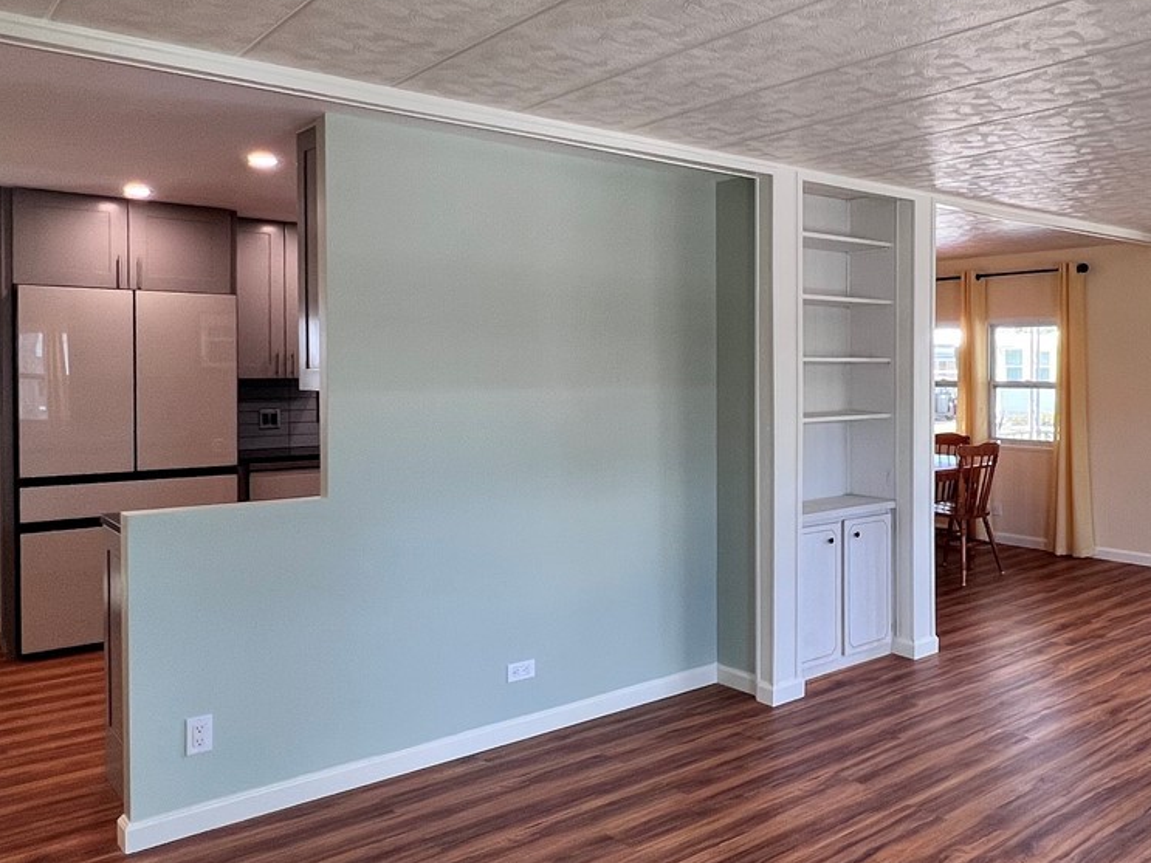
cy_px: 386
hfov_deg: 61.0
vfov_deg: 49.6
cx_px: 816
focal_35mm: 28
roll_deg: -0.4
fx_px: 931
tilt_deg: -1.3
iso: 100
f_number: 1.8
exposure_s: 1/120
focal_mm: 1.57
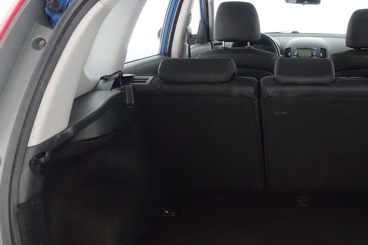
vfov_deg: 31.2
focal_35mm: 42
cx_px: 303
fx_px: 429
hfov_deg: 43.8
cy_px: 190
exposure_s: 1/25
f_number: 2.5
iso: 1000
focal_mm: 8.8
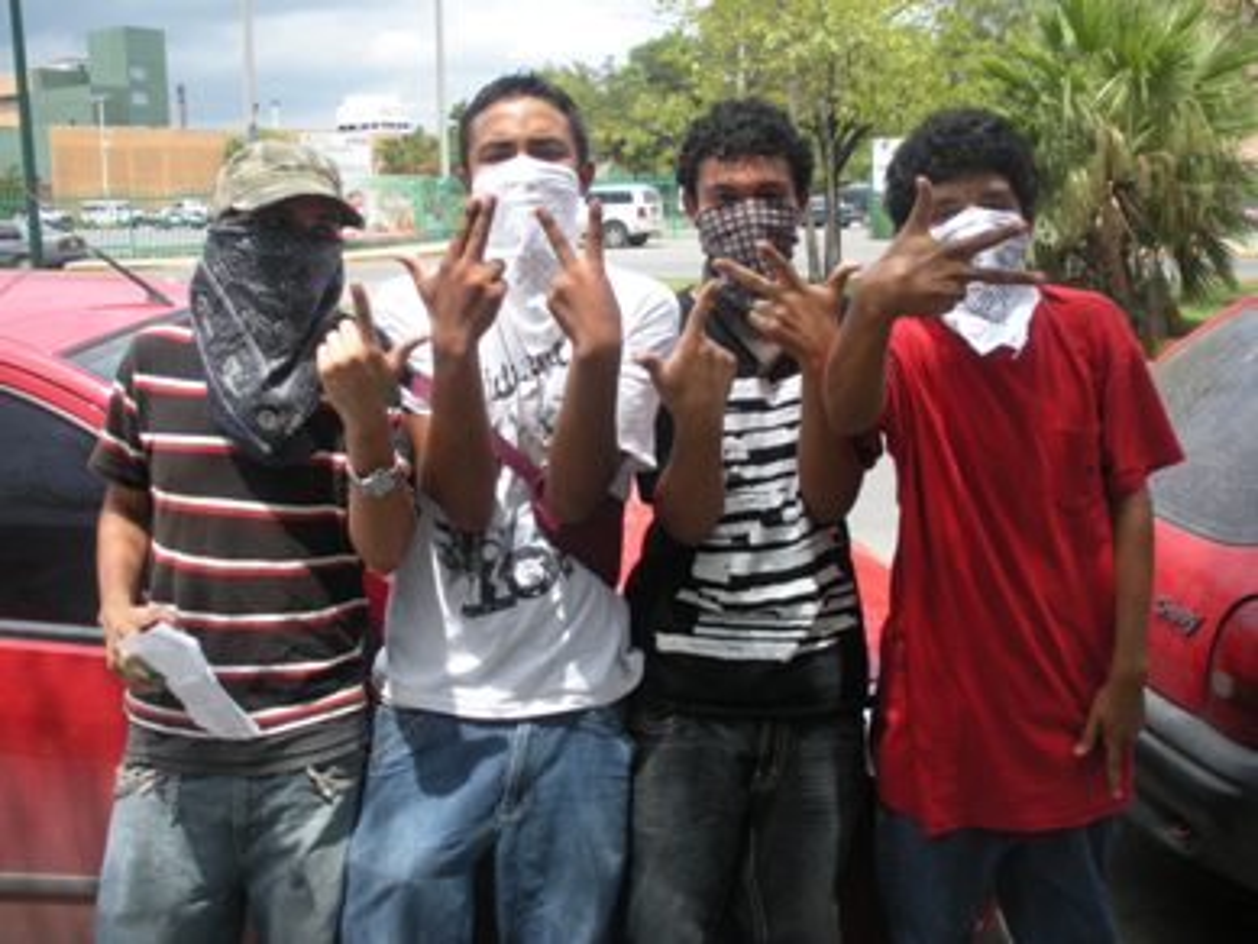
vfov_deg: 39.7
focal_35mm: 36
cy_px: 472
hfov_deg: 51.3
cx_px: 629
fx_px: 1309
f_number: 3.5
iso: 200
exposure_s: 1/1200
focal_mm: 6.3
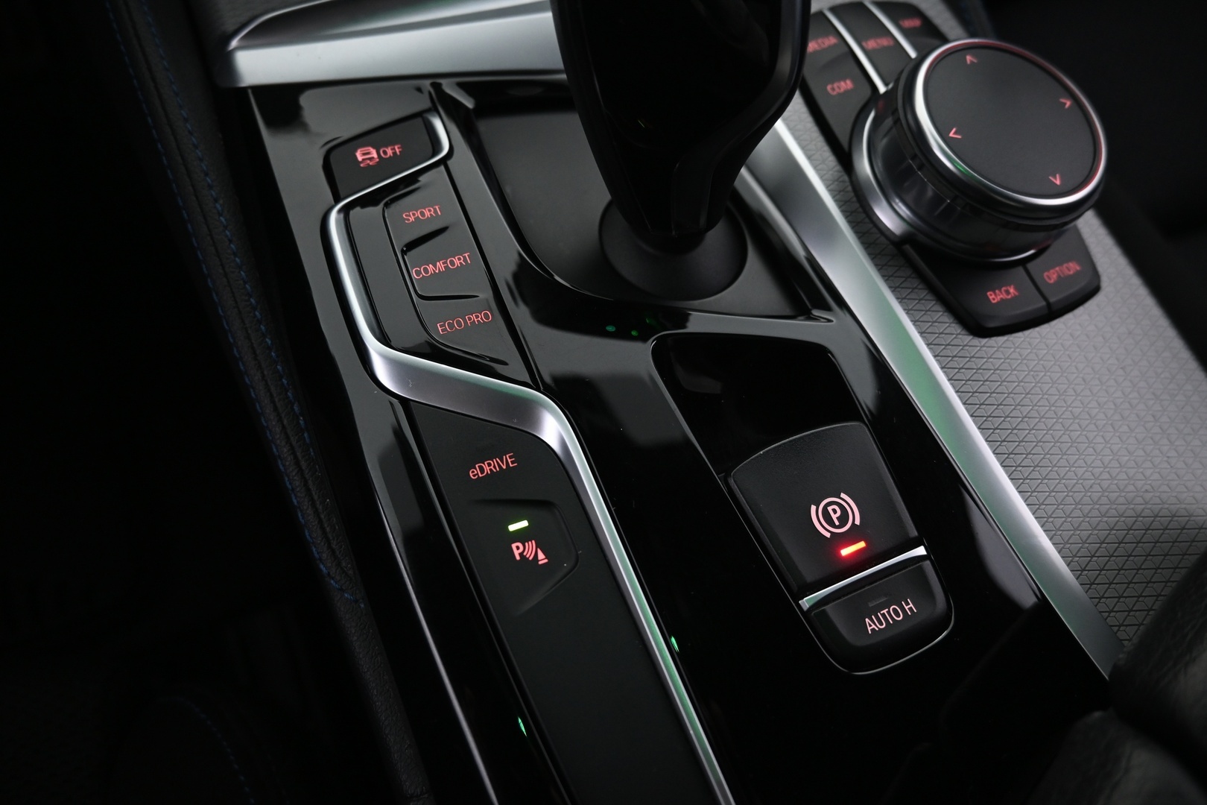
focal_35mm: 24
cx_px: 604
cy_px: 402
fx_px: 805
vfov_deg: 53.1
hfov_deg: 73.7
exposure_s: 1/25
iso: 1000
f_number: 3.5
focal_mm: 16
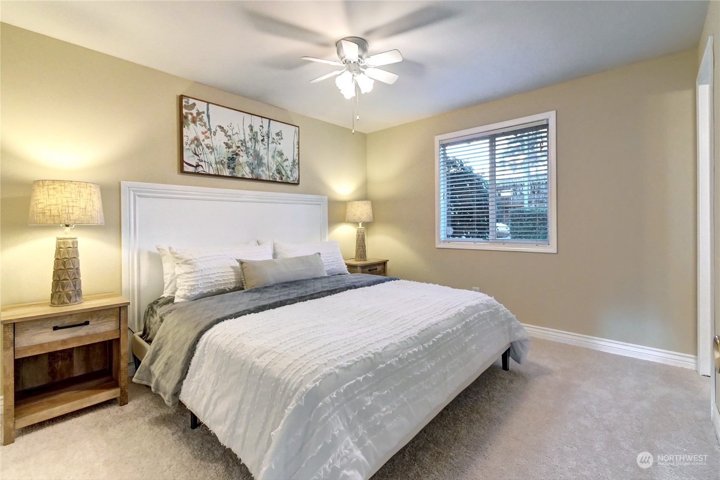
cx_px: 360
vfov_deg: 77.3
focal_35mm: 15
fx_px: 300
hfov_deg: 100.4
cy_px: 240
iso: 3200
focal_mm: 10
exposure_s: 1/5
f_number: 11
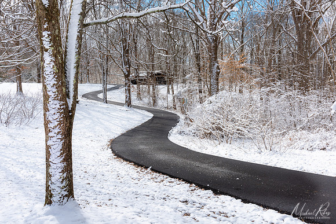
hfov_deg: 43.8
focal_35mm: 45
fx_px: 418
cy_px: 112
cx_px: 171
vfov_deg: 30.0
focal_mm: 44
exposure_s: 1/125
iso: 64
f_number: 13
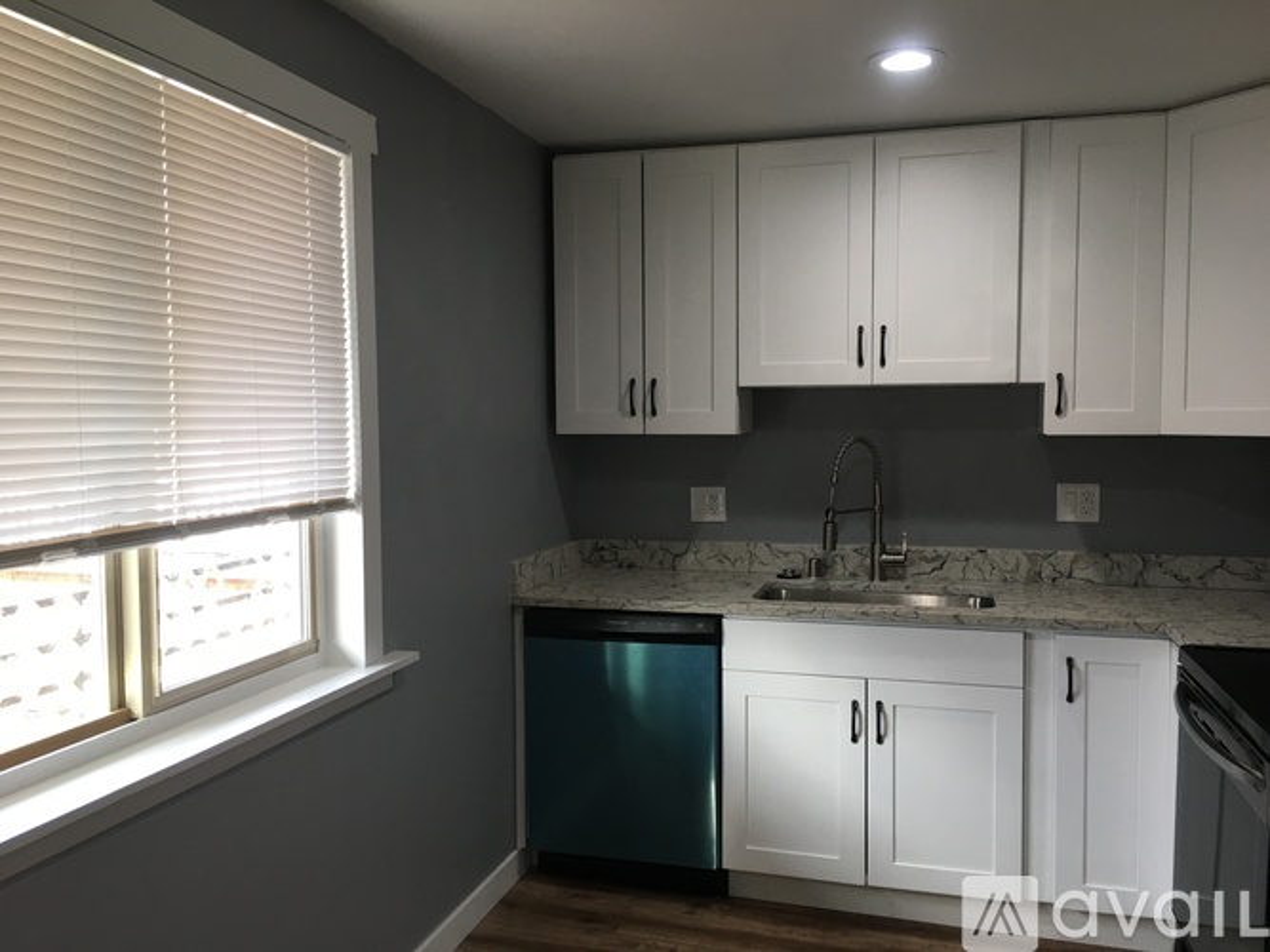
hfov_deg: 61.7
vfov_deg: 48.2
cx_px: 635
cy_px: 476
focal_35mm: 29
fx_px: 1064
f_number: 2.2
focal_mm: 4.15
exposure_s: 1/30
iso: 25
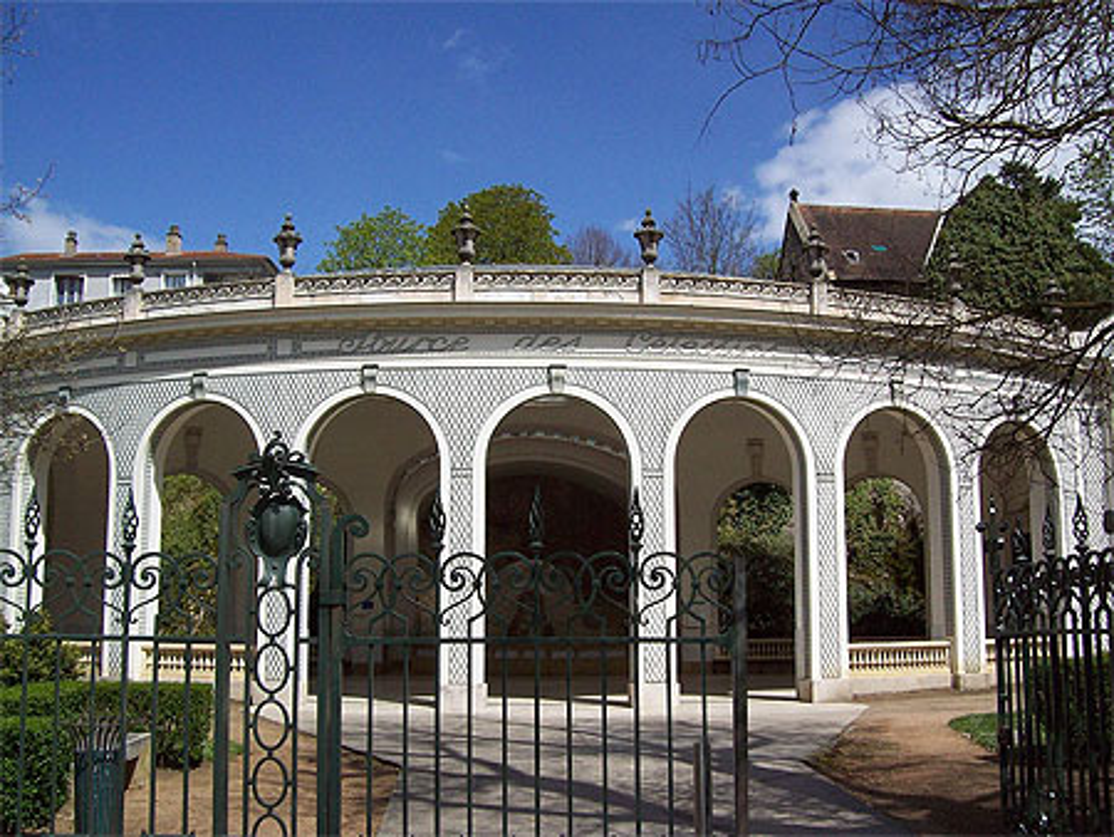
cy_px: 418
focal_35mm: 36
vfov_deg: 39.7
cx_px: 557
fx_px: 1159
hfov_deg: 51.3
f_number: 4.8
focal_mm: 6
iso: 80
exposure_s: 1/829
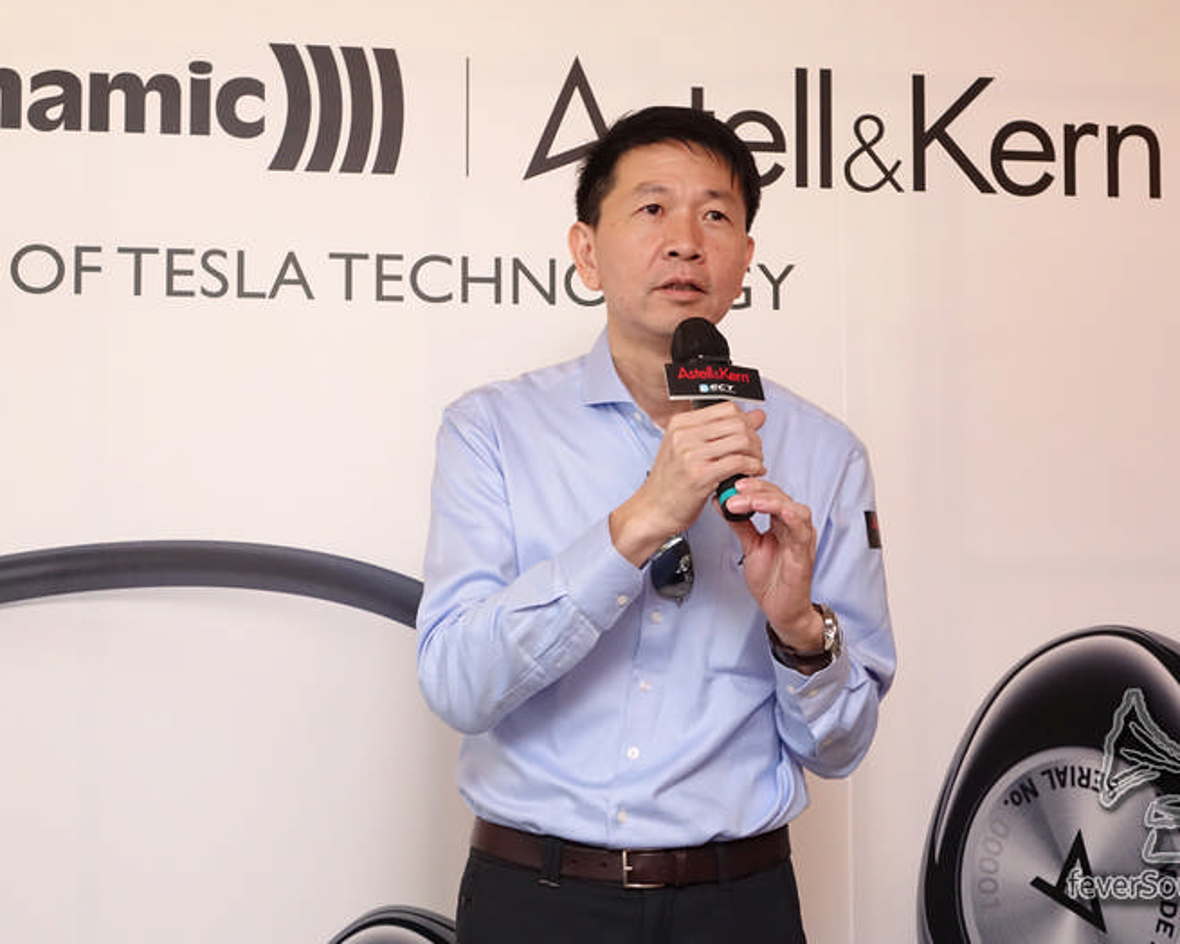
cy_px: 473
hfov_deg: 30.0
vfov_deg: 24.2
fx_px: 2200
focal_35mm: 63
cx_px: 632
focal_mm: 20.19
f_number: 4
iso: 1600
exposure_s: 1/100
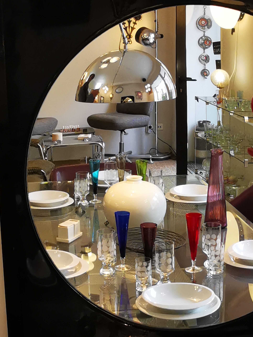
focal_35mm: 67
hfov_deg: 21.8
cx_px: 184
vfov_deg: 29.0
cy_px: 163
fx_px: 653
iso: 64
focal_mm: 2.26
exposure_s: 1/50
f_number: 2.2
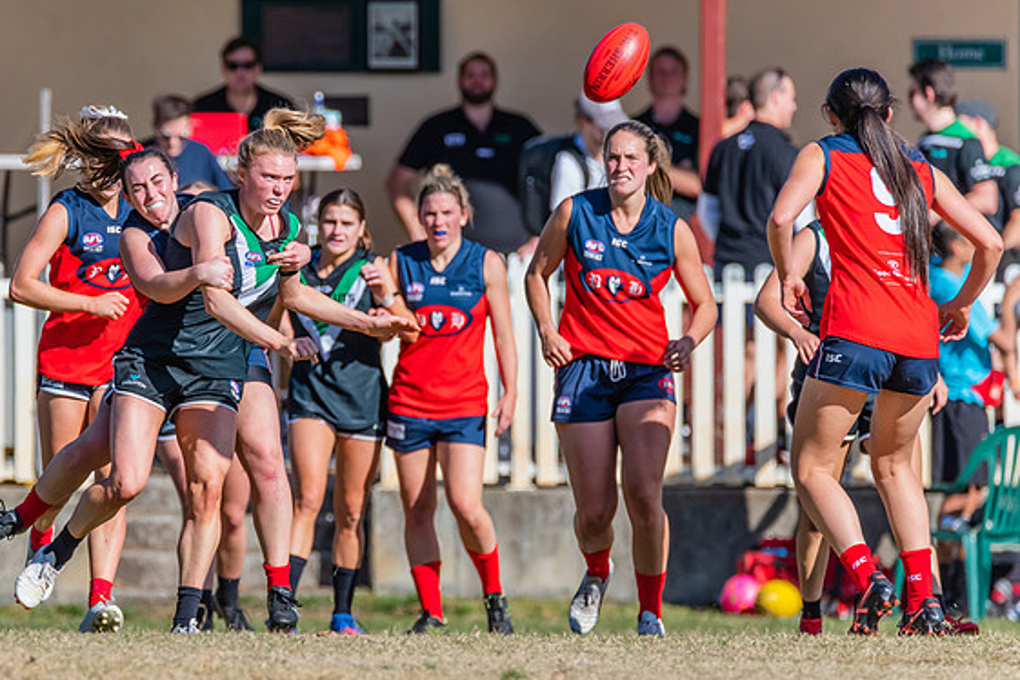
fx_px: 26433
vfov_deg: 1.5
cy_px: 379
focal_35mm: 933
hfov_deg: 2.2
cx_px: 316
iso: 800
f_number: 9
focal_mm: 600
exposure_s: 1/1600
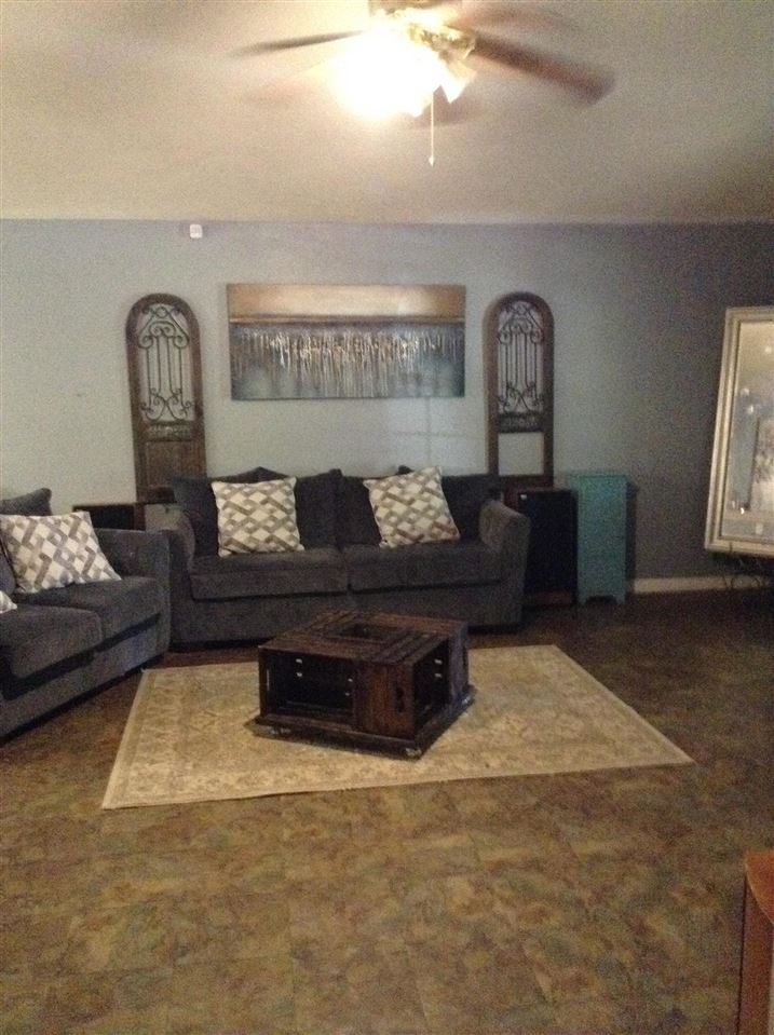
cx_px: 387
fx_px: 986
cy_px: 518
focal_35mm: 33
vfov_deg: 55.4
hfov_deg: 42.9
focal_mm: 3.3
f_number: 2.4
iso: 640
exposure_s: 1/15
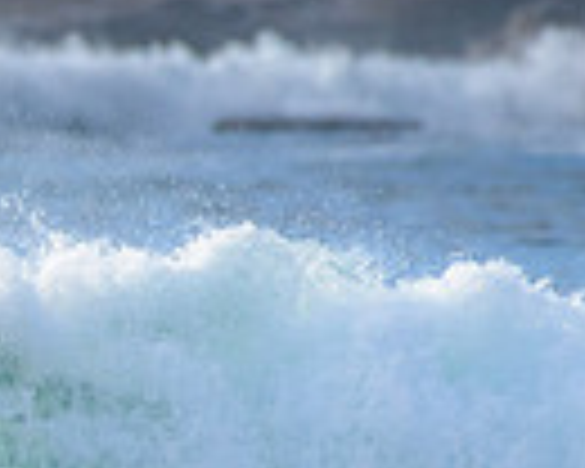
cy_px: 435
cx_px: -516
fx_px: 44566
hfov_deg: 0.8
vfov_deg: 0.6
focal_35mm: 2574
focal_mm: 500
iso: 800
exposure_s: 1/2000
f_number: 5.6
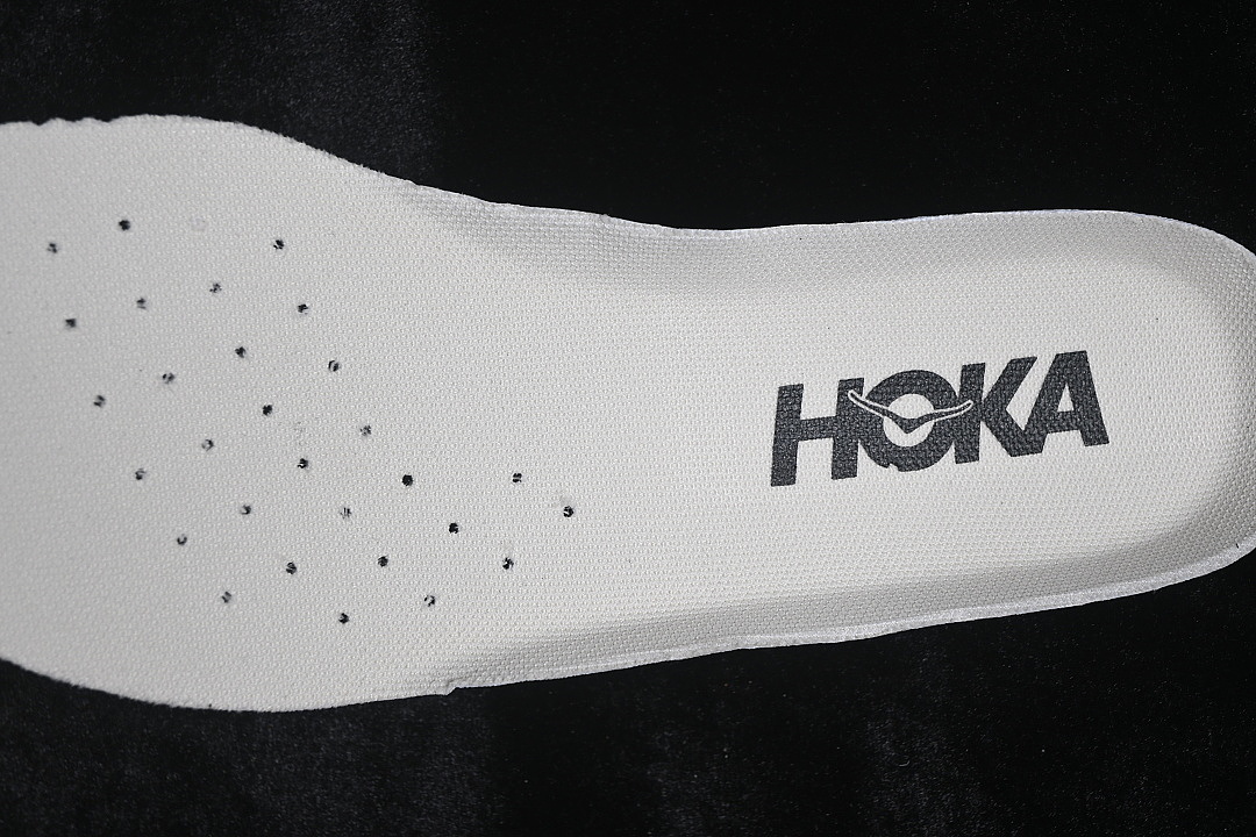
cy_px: 418
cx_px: 628
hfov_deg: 27.0
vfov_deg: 18.2
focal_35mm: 75
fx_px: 2616
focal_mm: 50
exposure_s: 1/60
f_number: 7.1
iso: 160
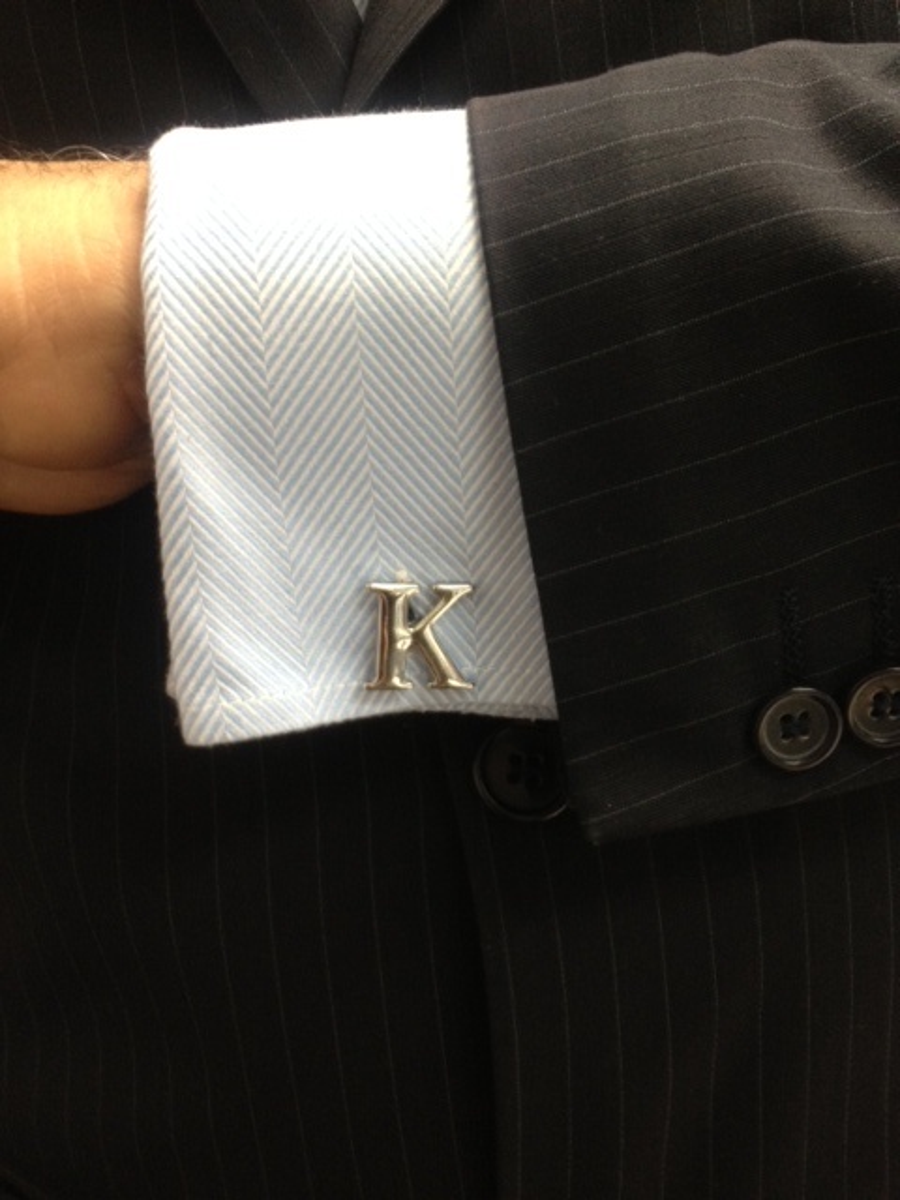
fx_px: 1213
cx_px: 450
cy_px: 600
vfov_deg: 52.6
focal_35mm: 35
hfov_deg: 40.7
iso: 160
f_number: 2.4
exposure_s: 1/20
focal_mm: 4.28
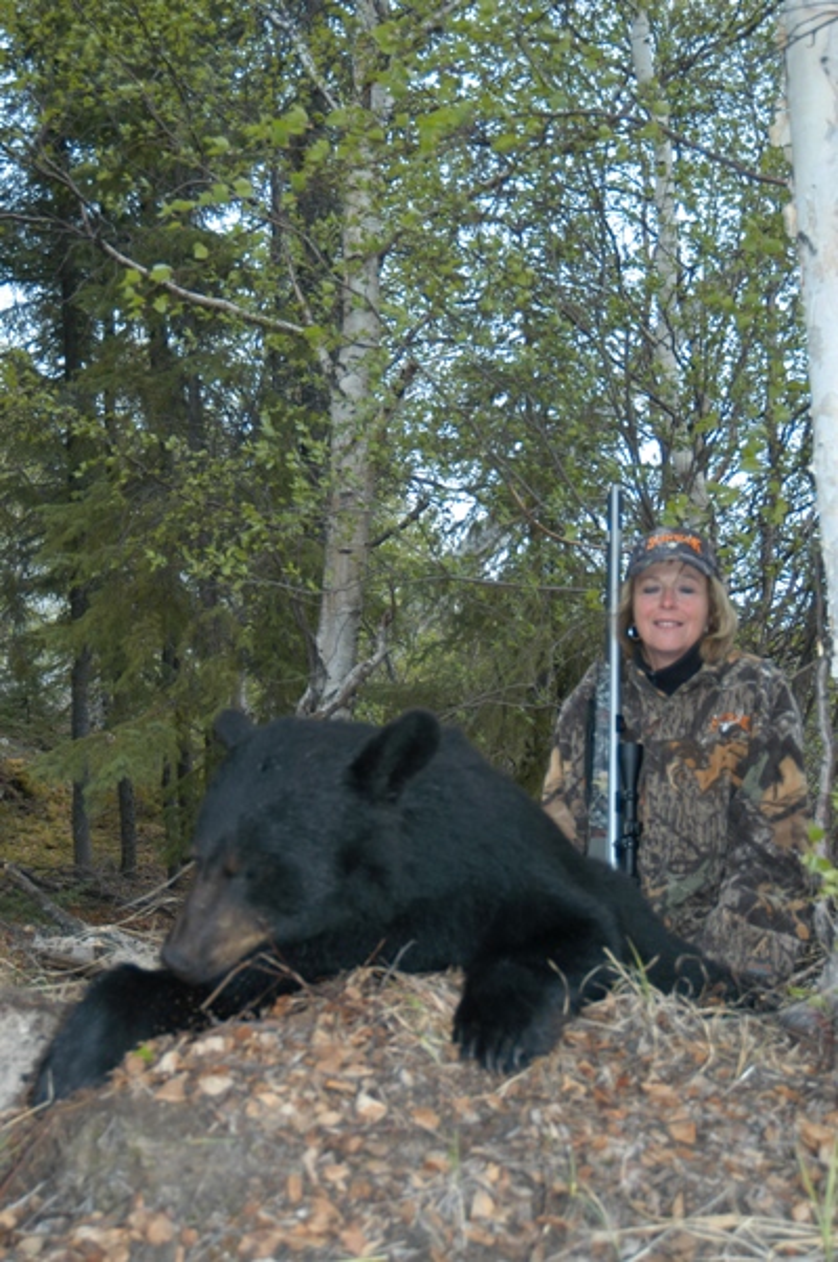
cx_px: 419
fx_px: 1575
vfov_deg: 43.6
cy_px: 631
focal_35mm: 45
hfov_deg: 29.8
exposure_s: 1/80
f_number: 4.5
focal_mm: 30
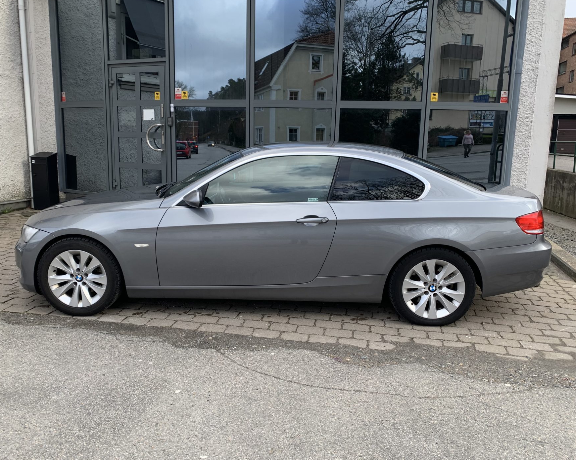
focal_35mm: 28
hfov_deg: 62.2
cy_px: 223
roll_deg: -0.7
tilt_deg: -10.3
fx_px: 477
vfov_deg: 51.5
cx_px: 273
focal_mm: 4.25
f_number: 1.8
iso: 25
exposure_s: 1/419
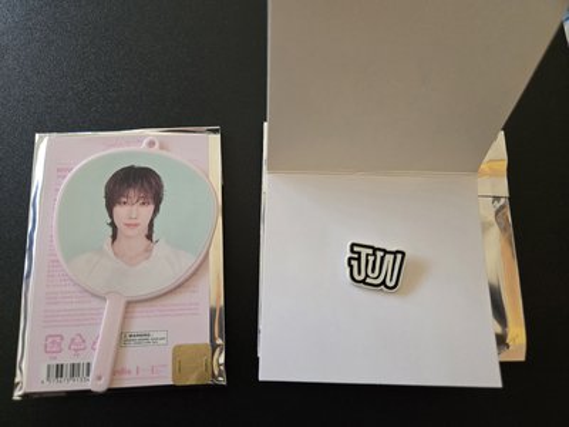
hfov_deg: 73.9
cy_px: 214
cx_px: 284
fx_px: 378
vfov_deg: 58.9
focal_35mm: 23
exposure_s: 1/120
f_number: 1.8
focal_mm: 5.4
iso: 640
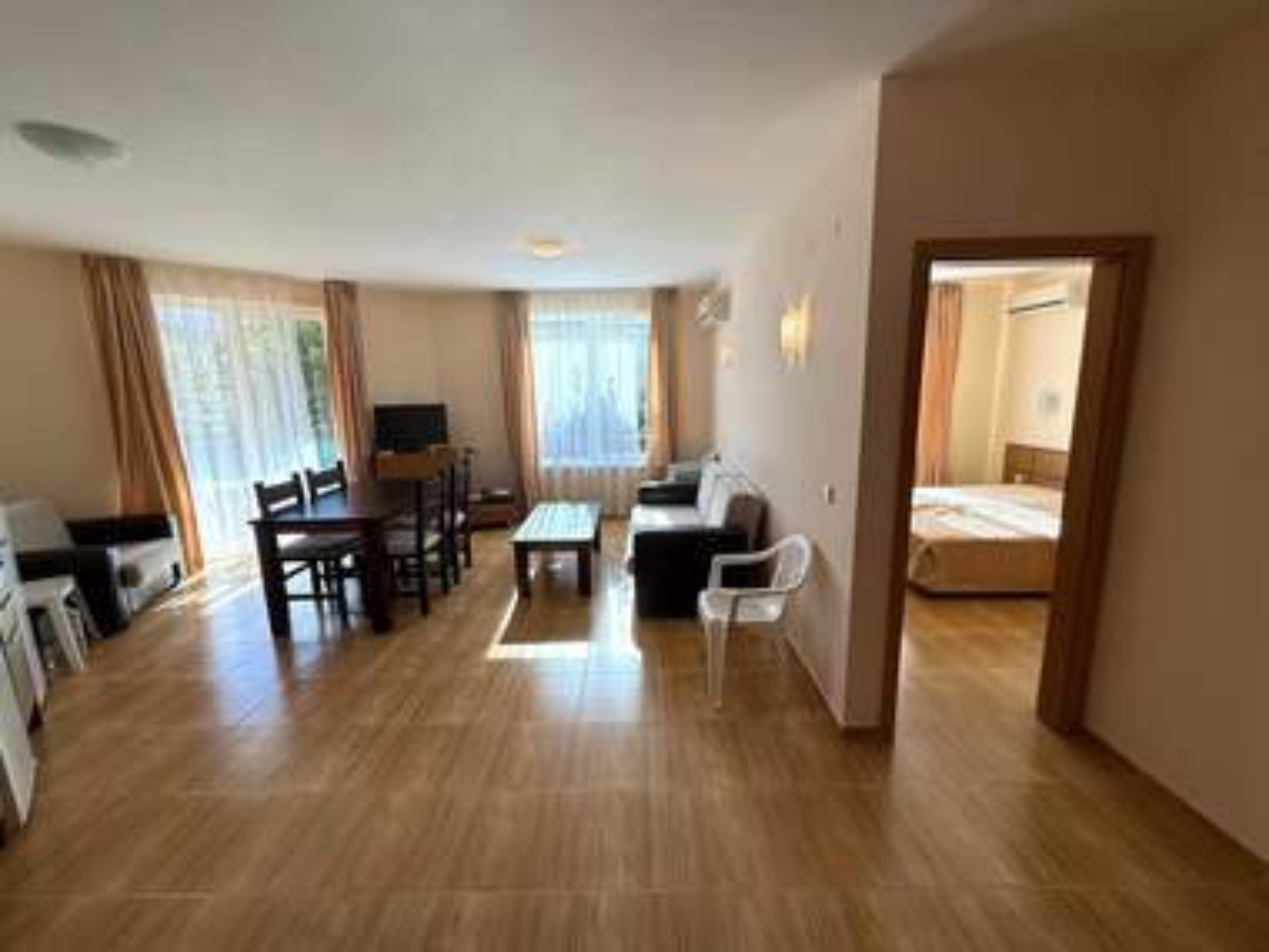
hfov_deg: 102.1
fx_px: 513
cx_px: 634
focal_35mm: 14
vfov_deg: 85.7
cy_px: 476
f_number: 2.2
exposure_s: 1/220
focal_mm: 2.22
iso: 64
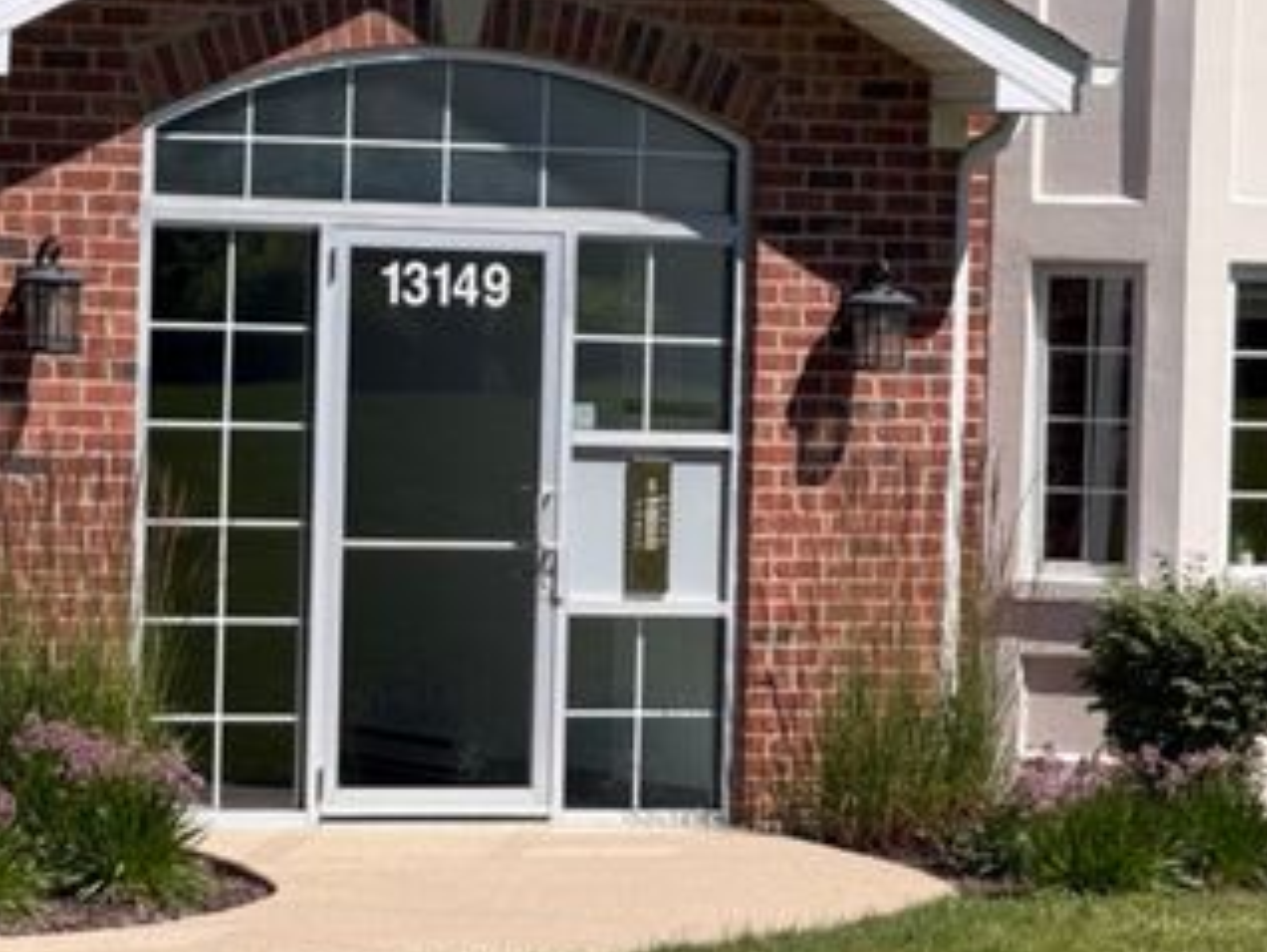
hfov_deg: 12.5
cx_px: 371
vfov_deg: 9.5
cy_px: 637
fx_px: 5751
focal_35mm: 157
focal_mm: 16.89
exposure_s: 1/638
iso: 25
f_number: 2.8
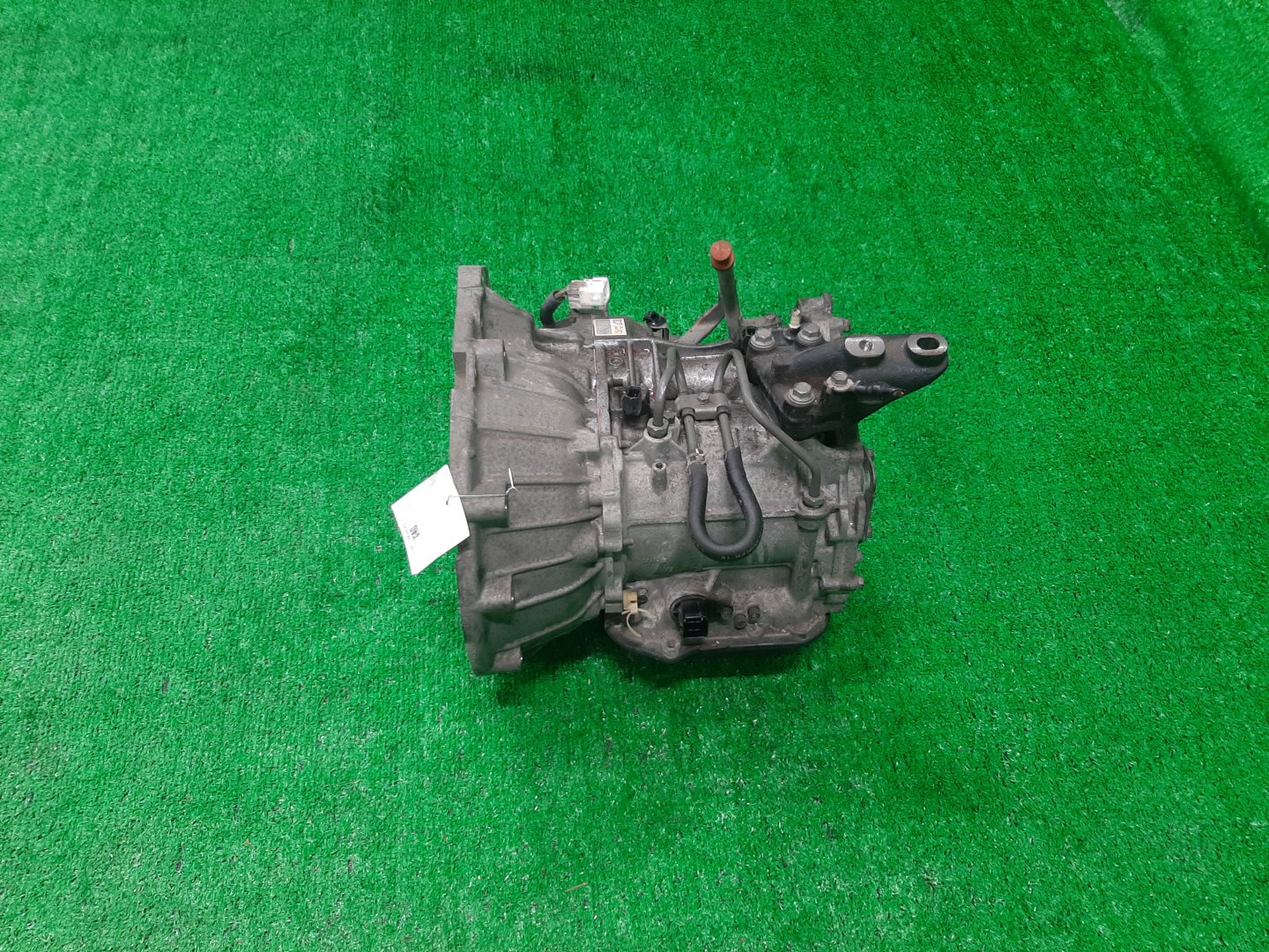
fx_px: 953
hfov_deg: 67.3
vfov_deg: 53.1
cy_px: 476
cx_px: 634
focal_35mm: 26
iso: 122
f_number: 1.7
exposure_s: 1/50
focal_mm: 3.93
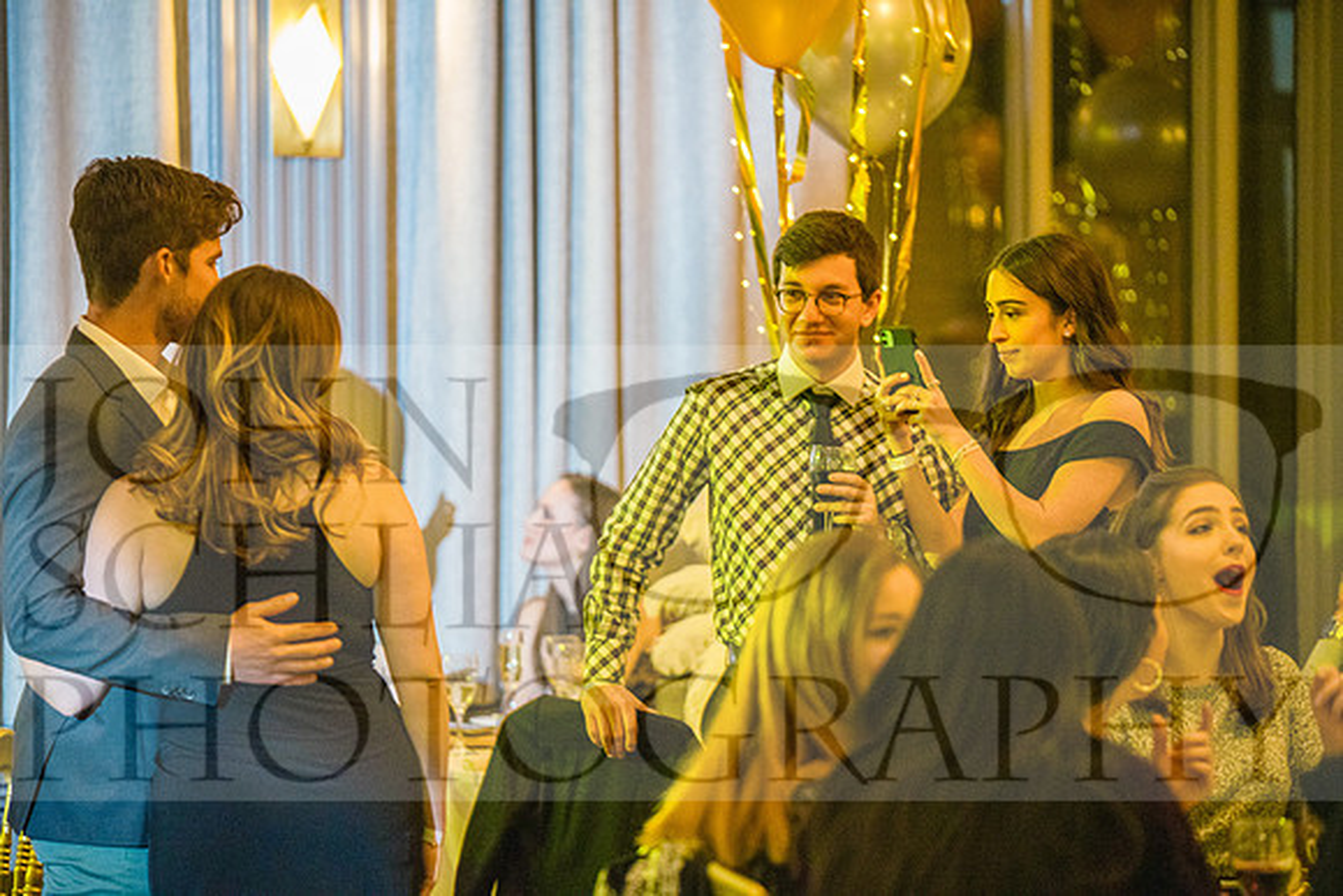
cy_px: 448
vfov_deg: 10.2
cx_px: 672
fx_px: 5000
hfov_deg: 15.3
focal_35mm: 134
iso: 12800
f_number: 2.8
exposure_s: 1/60
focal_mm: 134
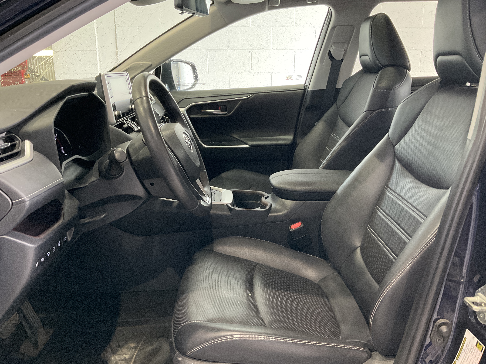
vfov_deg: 48.2
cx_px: 243
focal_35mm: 29
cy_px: 182
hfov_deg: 61.7
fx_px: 407
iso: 200
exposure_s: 1/60
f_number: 1.8
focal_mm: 3
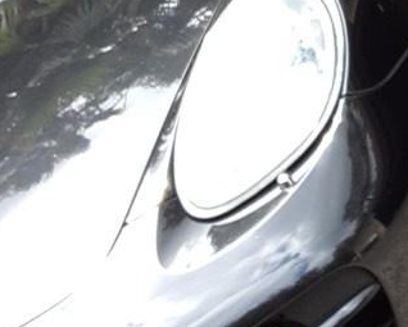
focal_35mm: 108
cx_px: 411
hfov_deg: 17.3
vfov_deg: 14.1
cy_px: 11
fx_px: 1305
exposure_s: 1/265
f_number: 2
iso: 40
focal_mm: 2.66
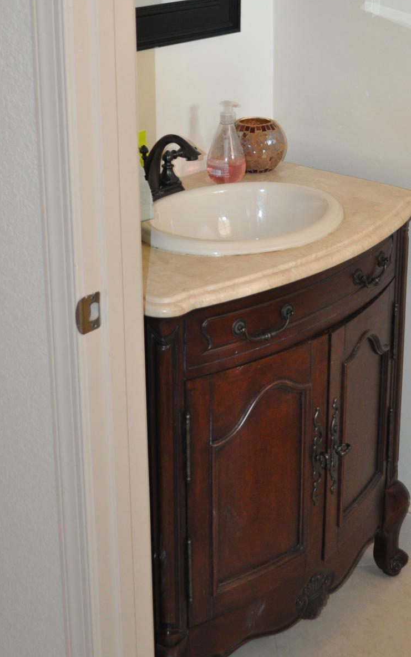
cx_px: 318
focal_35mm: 67
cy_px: 191
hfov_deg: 19.3
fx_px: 1200
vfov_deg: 30.3
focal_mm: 26
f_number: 4.2
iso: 800
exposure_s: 1/60
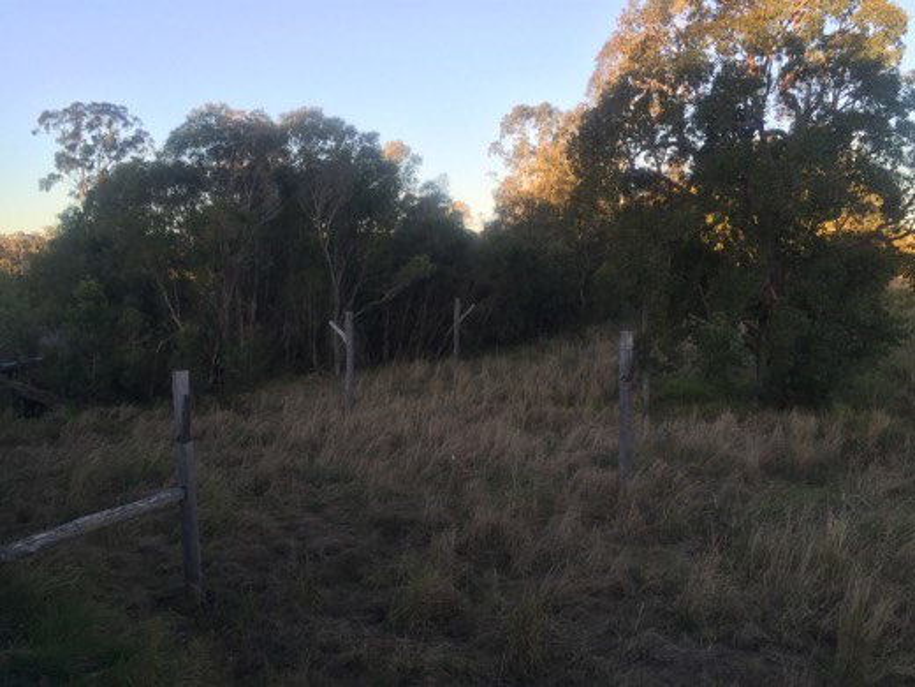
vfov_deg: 48.2
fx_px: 767
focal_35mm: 29
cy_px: 344
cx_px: 458
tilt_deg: -5.1
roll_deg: -0.1
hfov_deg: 61.7
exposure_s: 1/162
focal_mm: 4.15
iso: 32
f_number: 2.2
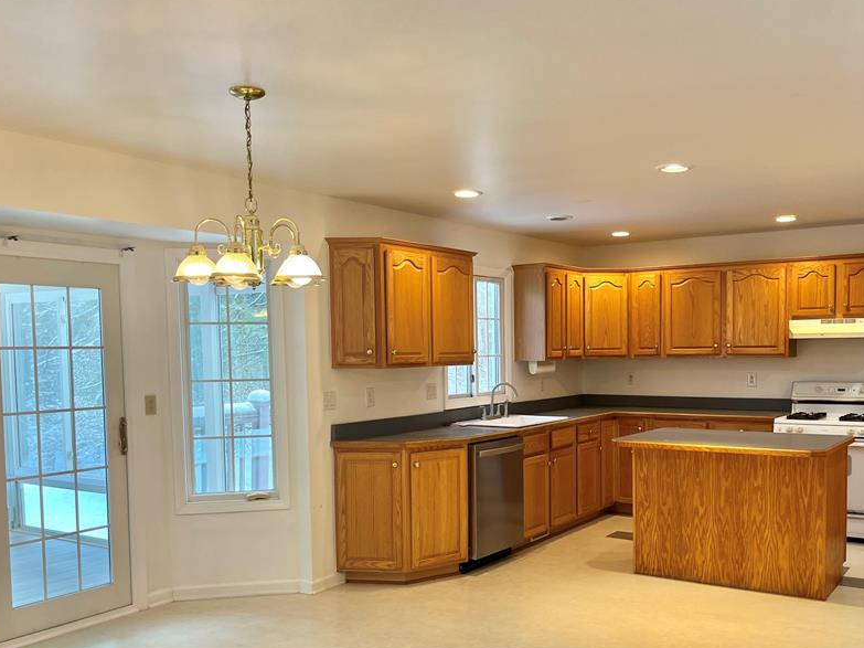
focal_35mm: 34
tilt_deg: -0.4
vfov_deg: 41.5
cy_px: 399
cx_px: 499
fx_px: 848
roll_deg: +1.7
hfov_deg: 53.7
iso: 100
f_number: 1.6
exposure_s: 1/120
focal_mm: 5.1
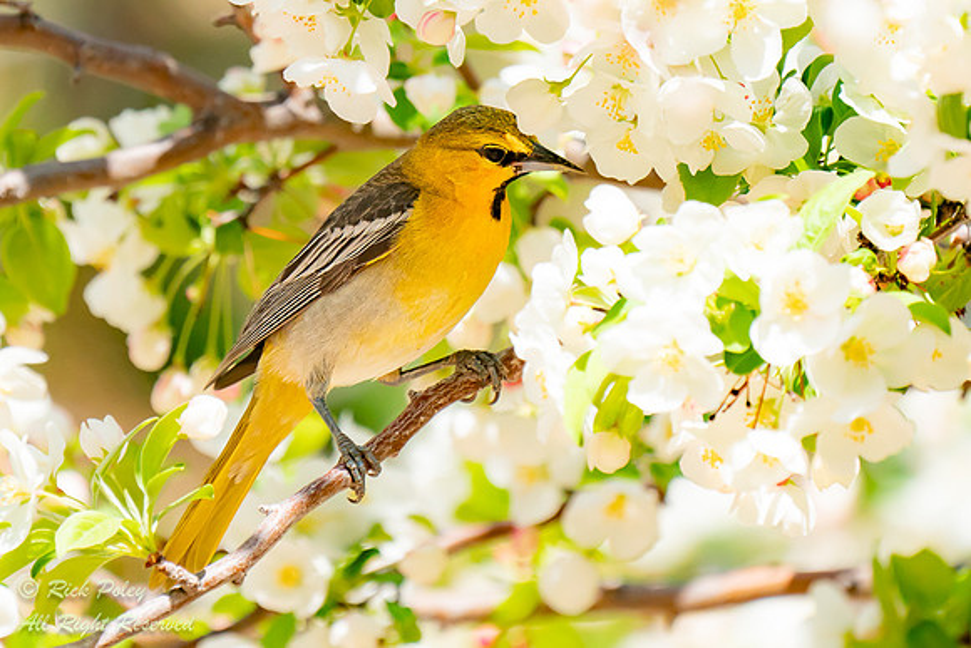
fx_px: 31536
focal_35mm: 1169
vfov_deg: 1.2
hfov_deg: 1.8
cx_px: 389
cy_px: 101
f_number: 7.1
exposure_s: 1/2500
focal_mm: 600
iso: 1250
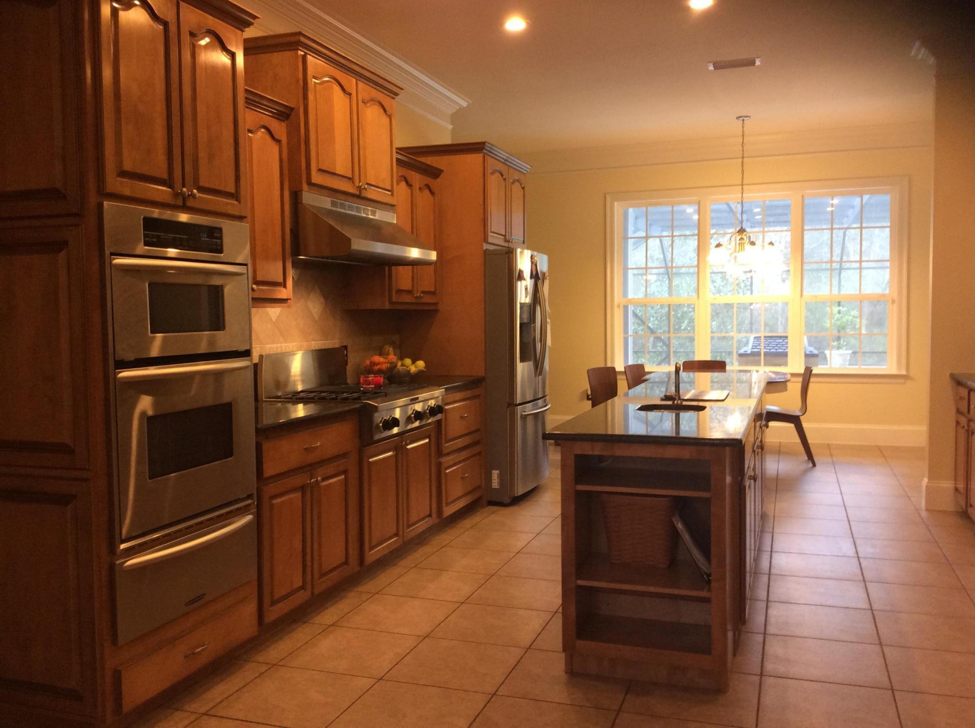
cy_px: 364
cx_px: 488
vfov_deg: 44.0
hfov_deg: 56.9
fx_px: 900
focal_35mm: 32
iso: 80
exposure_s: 1/24
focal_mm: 3.3
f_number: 2.4
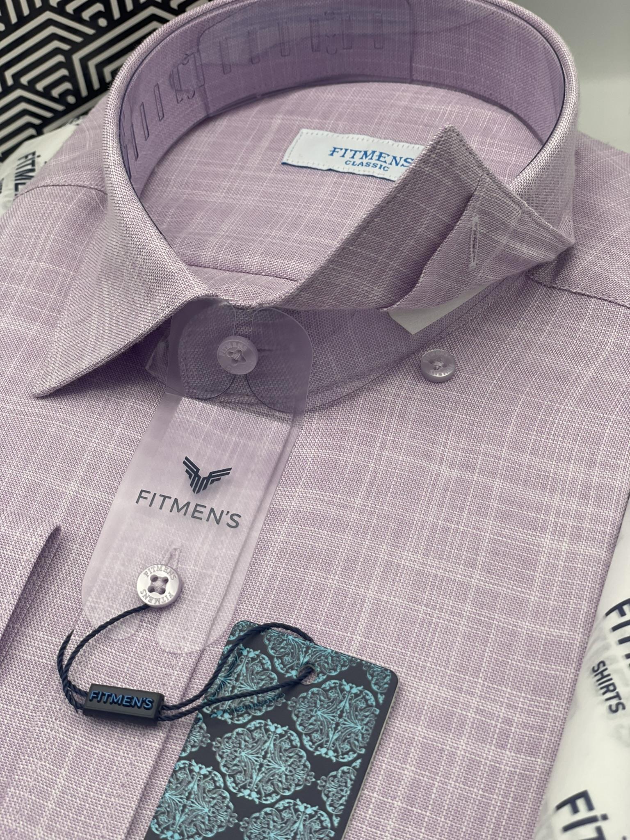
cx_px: 315
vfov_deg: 36.8
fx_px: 1262
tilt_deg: -41.5
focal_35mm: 52
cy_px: 420
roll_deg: +6.4
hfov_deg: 28.0
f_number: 2
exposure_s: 1/195
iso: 25
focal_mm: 6
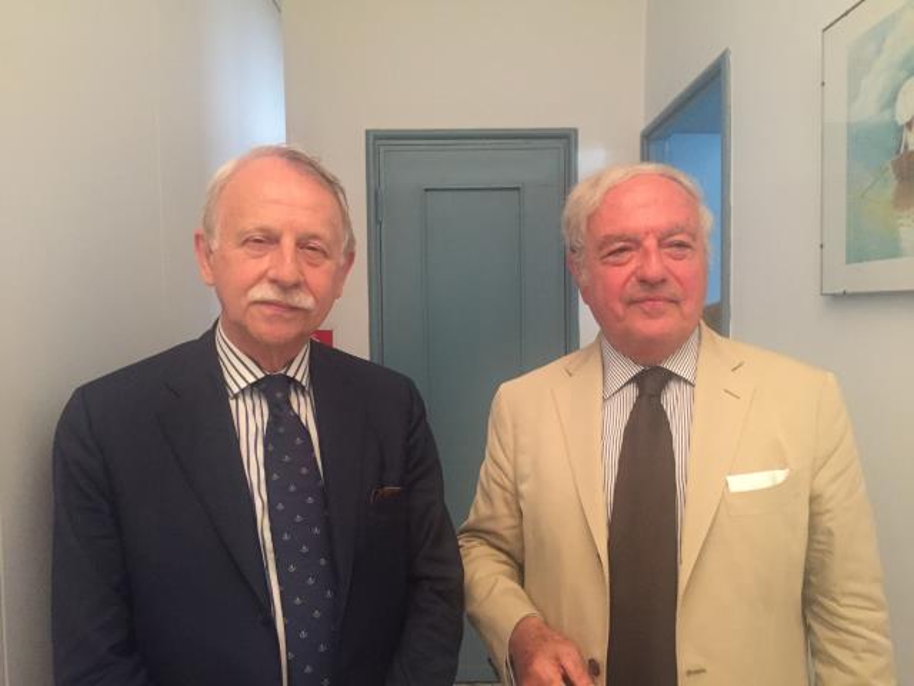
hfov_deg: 61.7
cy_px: 343
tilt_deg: -1.6
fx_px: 766
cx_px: 457
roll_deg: +0.4
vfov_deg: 48.2
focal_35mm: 29
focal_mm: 4.15
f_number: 2.2
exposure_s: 1/17
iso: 400
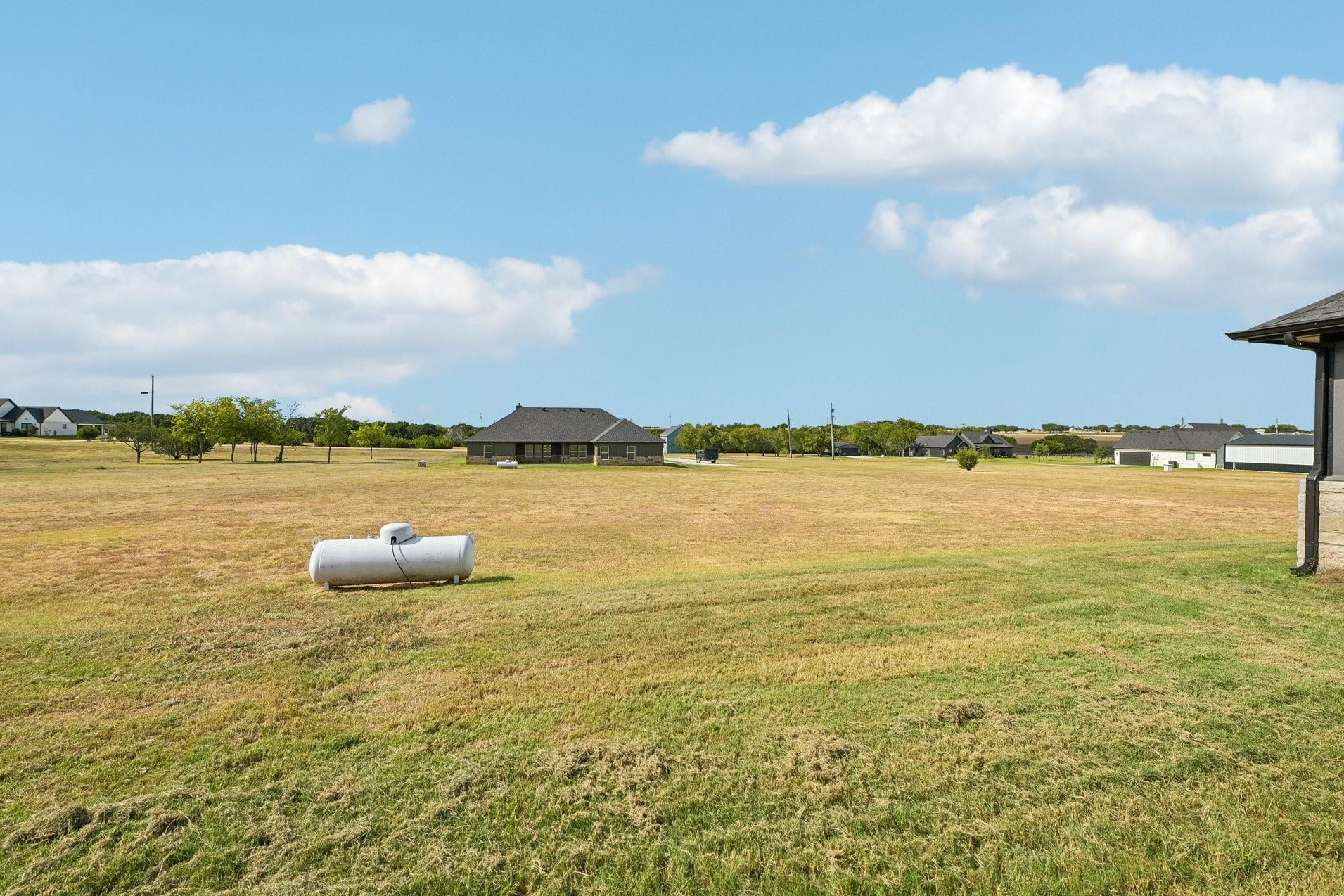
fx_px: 560
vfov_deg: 77.3
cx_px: 664
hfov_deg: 100.4
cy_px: 438
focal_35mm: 15
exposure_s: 1/1600
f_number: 8
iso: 400
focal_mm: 14
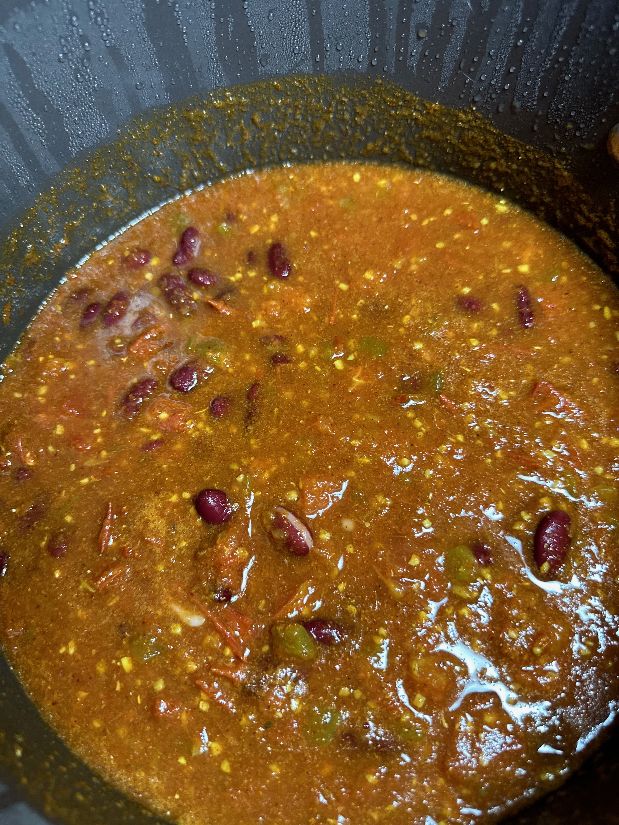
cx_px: 310
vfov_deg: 71.6
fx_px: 572
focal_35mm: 24
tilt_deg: -66.1
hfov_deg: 56.8
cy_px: 412
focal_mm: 6.86
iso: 250
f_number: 1.78
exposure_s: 1/60
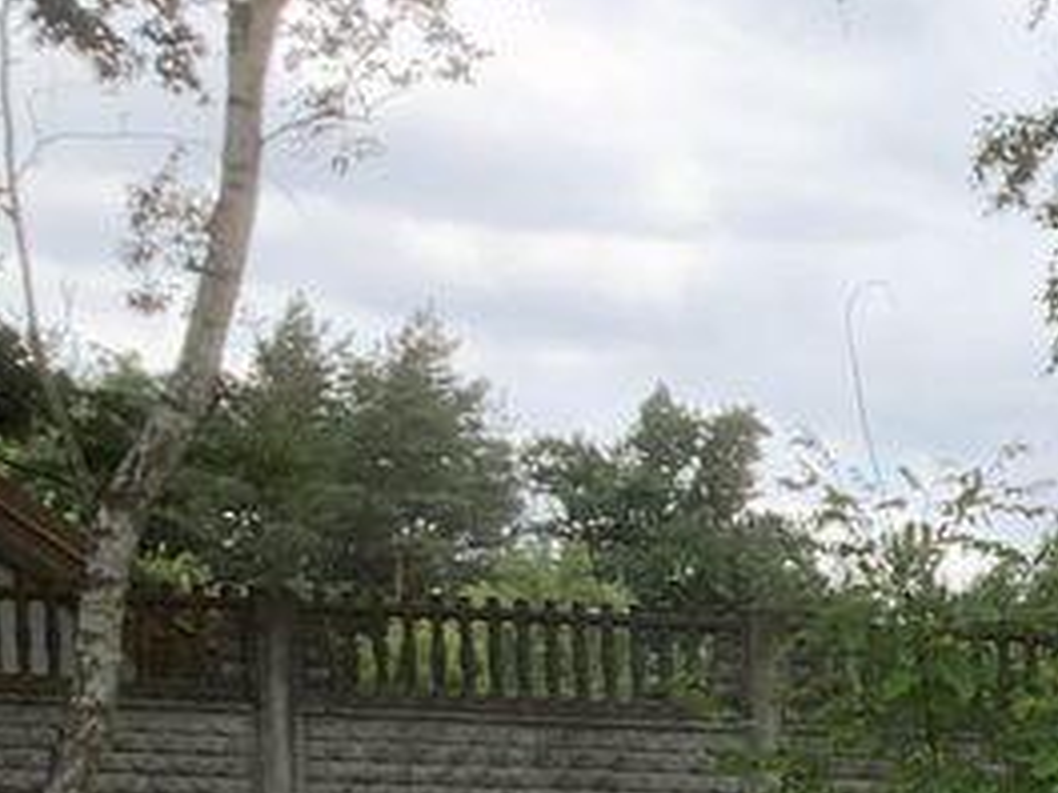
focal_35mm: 141
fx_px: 4310
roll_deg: -1.9
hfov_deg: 12.0
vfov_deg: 9.6
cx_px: 2312
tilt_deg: -10.7
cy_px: 1730
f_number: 2.4
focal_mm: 3.3
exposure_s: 1/287
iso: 25
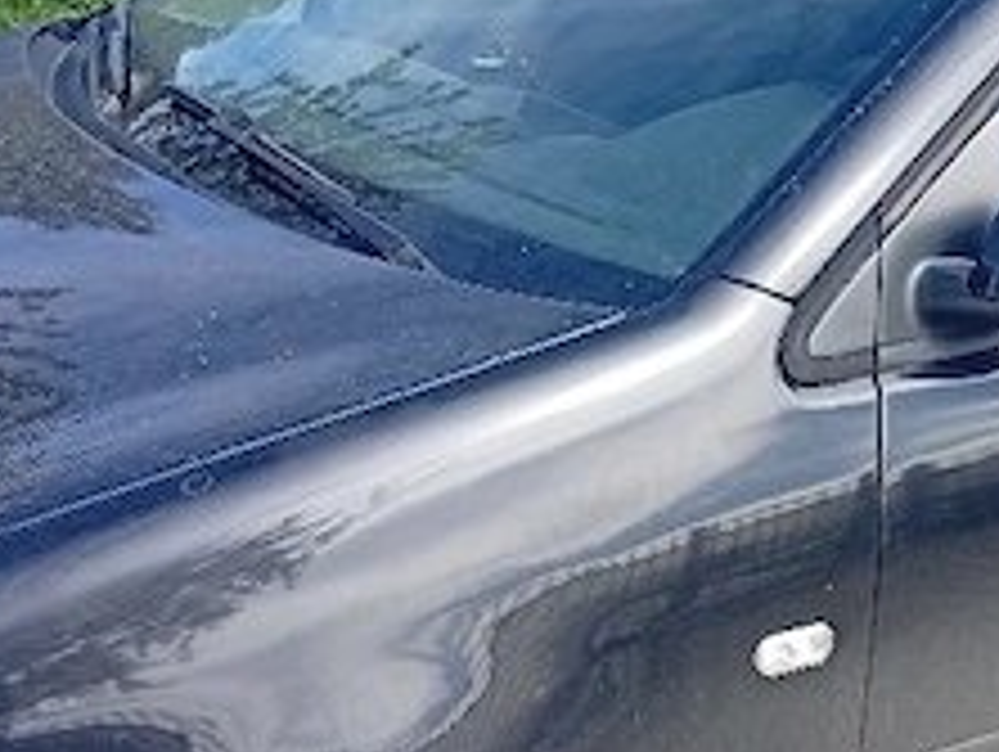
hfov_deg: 26.2
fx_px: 2109
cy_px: 563
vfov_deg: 20.1
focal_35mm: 73
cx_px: 788
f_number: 1.8
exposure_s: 1/385
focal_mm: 3.84
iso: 50
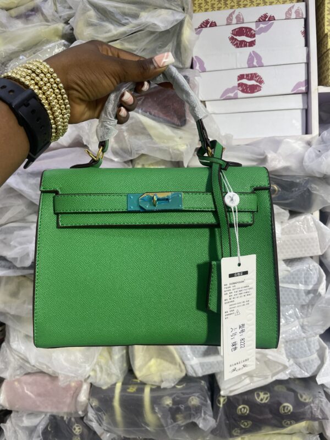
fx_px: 330
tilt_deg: -6.1
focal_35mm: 26
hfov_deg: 53.1
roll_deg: +3.1
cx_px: 165
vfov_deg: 67.3
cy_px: 220
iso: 40
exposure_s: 1/100
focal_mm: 4.2
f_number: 1.6
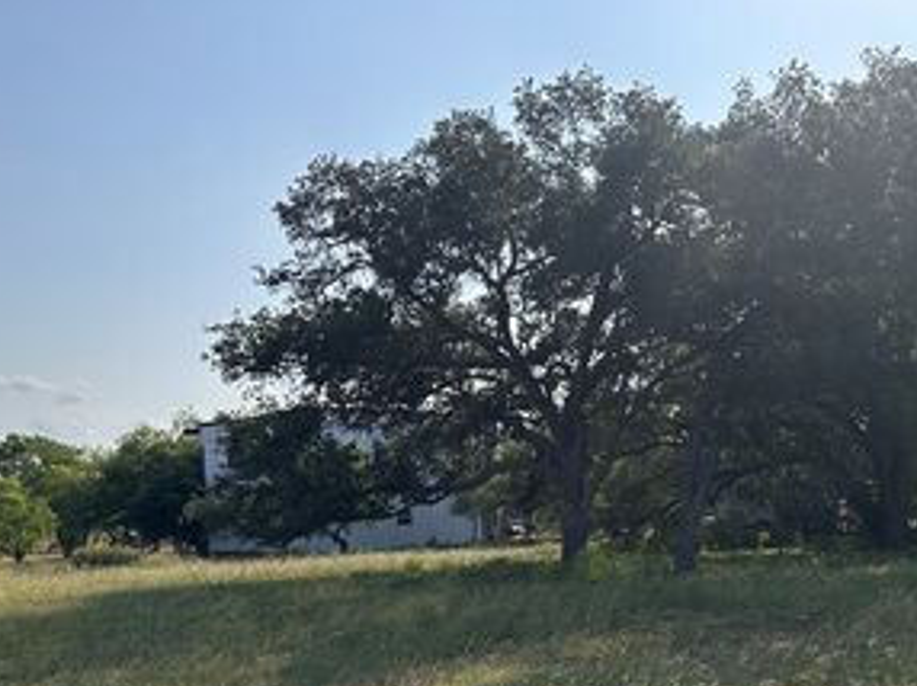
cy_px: 514
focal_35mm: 42
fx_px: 1112
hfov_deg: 43.3
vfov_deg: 33.6
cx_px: 699
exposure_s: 1/6623
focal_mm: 6.86
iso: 80
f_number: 1.78
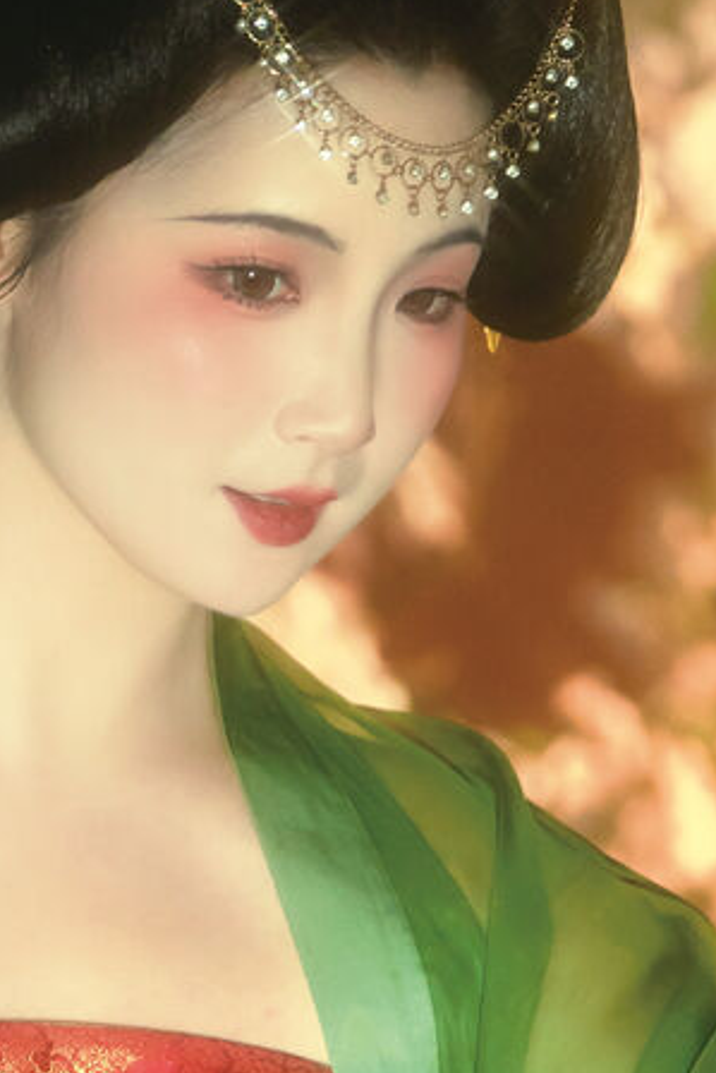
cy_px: 1339
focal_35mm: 530
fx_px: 15798
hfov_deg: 2.6
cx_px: 69
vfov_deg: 3.9
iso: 640
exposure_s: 1/200
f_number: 2.8
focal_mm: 132
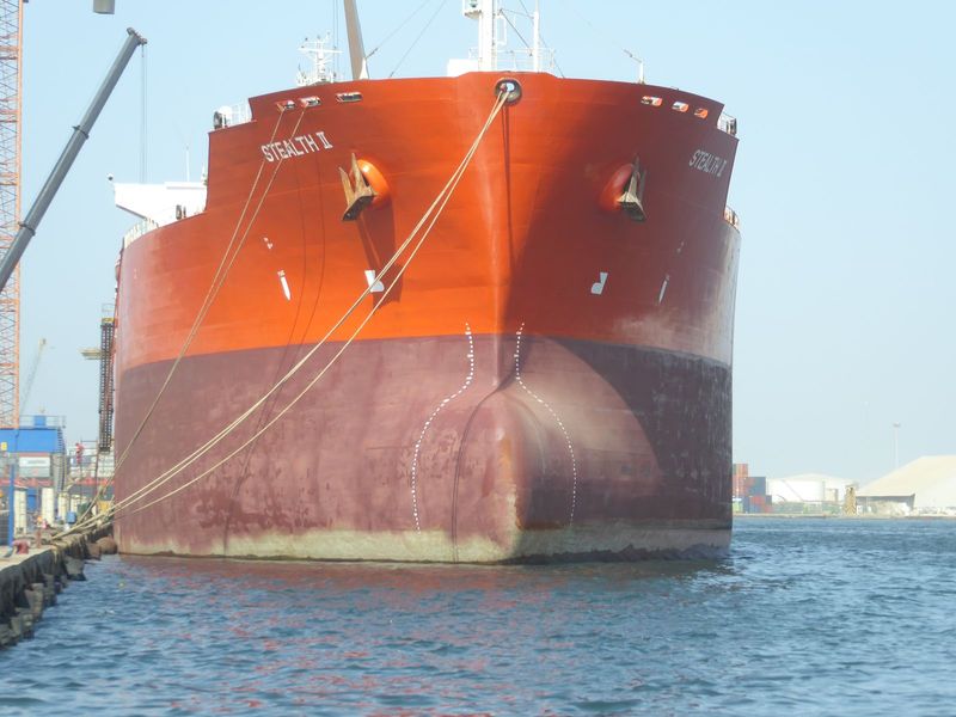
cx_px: 478
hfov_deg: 11.8
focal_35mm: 168
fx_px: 4640
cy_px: 358
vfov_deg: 8.8
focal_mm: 27.1
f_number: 5.4
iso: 80
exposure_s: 1/200
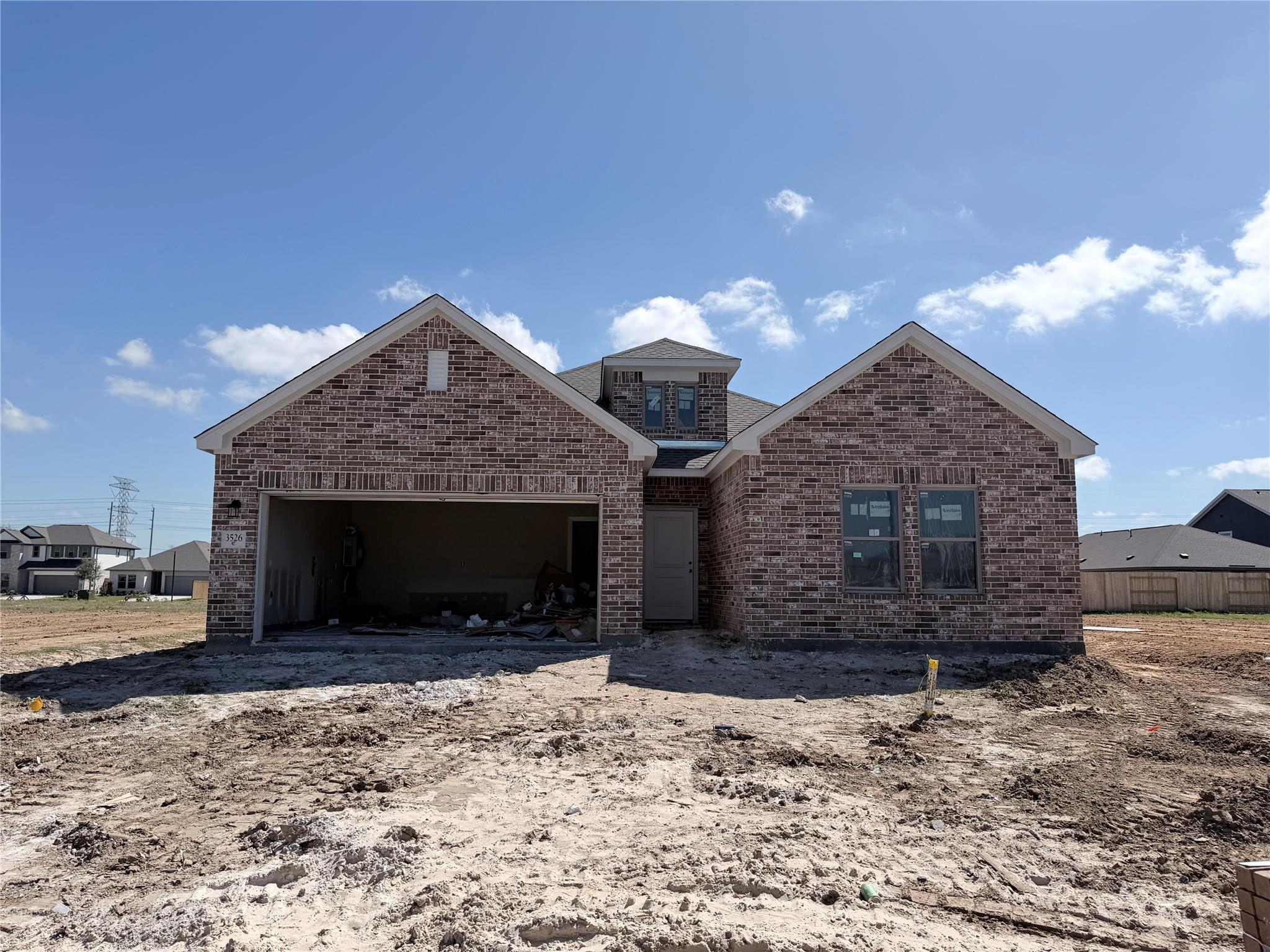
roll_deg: -0.6
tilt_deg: +4.3
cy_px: 476
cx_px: 635
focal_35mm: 24
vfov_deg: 56.8
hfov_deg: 71.6
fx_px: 881
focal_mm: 6.76
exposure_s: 1/8130
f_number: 1.78
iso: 80
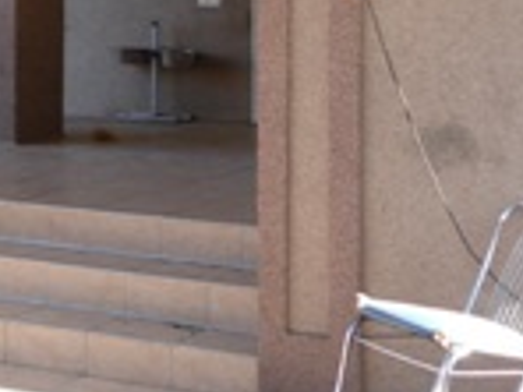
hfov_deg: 15.2
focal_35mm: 118
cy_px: -58
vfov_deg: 12.3
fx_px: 1783
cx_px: -311
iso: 80
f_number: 3.5
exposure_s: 1/90
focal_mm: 6.3
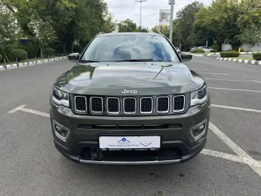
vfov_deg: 56.8
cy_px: 98
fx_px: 181
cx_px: 130
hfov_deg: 71.6
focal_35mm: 24
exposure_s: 1/1339
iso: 80
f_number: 1.78
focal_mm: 6.76
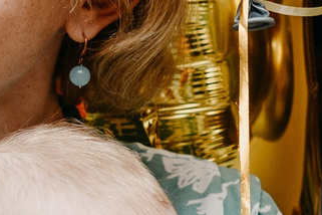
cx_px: 437
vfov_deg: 5.1
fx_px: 2424
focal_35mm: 271
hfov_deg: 7.5
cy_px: 231
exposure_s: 1/160
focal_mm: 34
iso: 125
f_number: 3.5
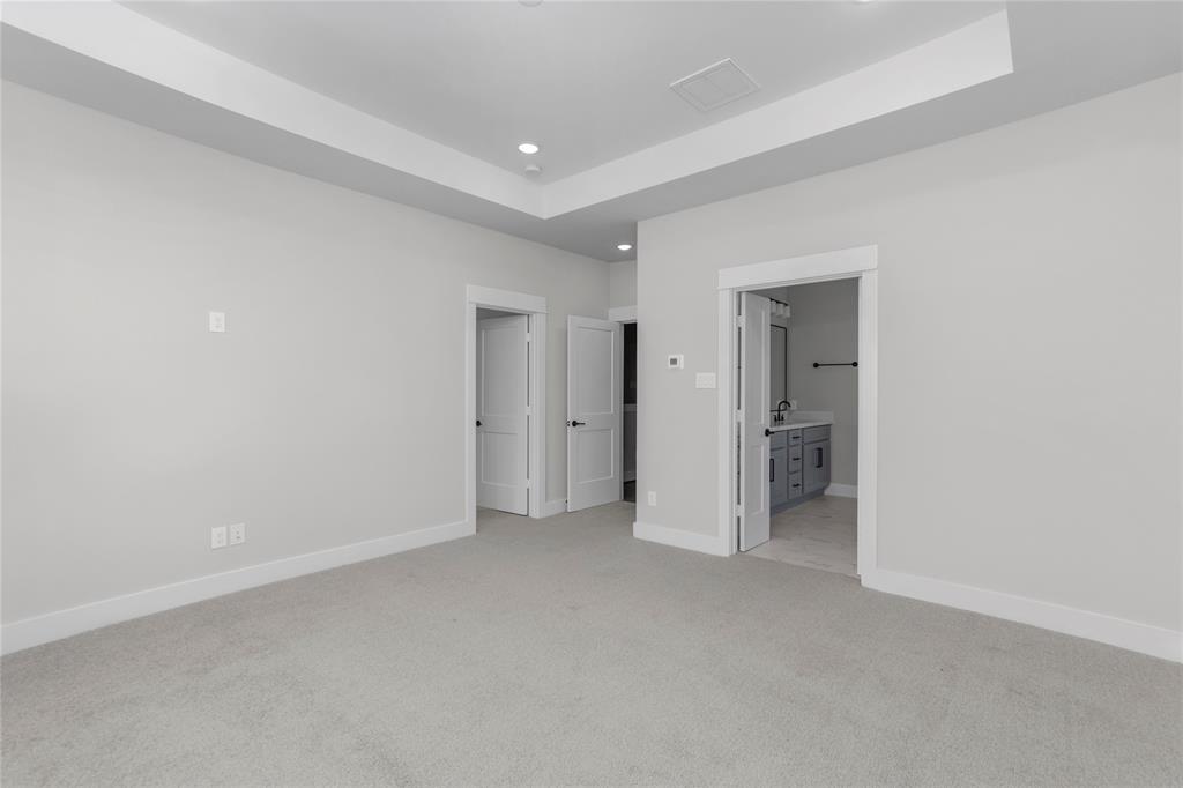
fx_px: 493
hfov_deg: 100.4
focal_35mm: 15
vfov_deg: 77.3
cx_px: 592
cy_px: 394
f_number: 4.5
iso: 100
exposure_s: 1/10
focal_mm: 10
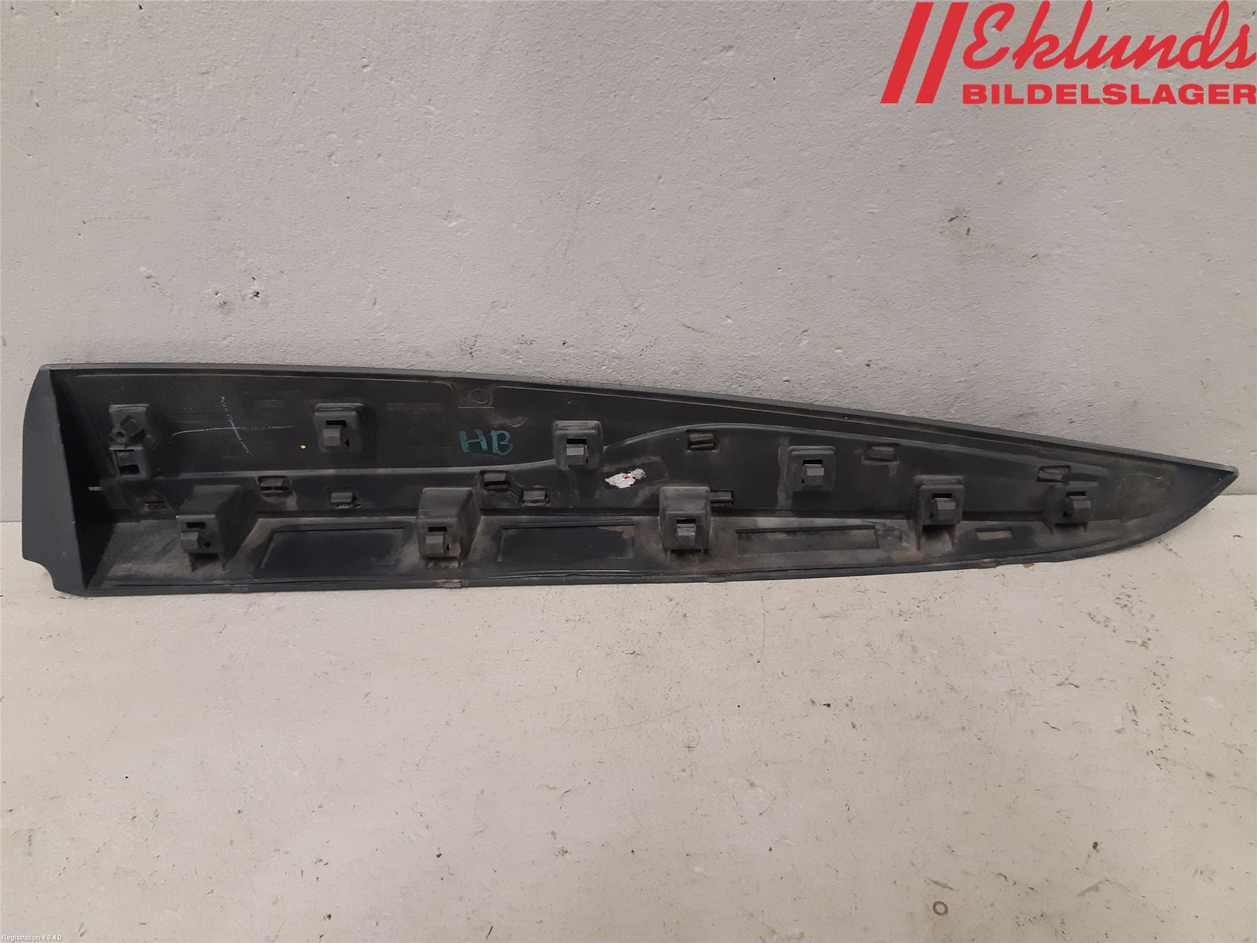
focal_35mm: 26
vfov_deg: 53.1
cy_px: 472
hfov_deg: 67.3
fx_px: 944
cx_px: 628
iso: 200
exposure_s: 1/50
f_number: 1.7
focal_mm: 3.93
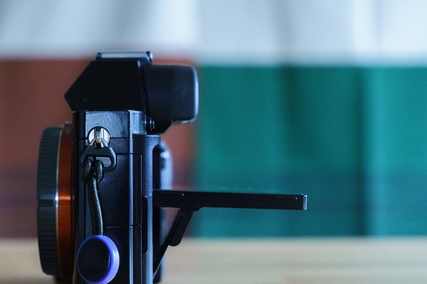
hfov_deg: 20.1
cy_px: 157
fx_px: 1197
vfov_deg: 13.5
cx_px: 141
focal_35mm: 101
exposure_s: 1/80
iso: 12800
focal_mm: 70
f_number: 5.6
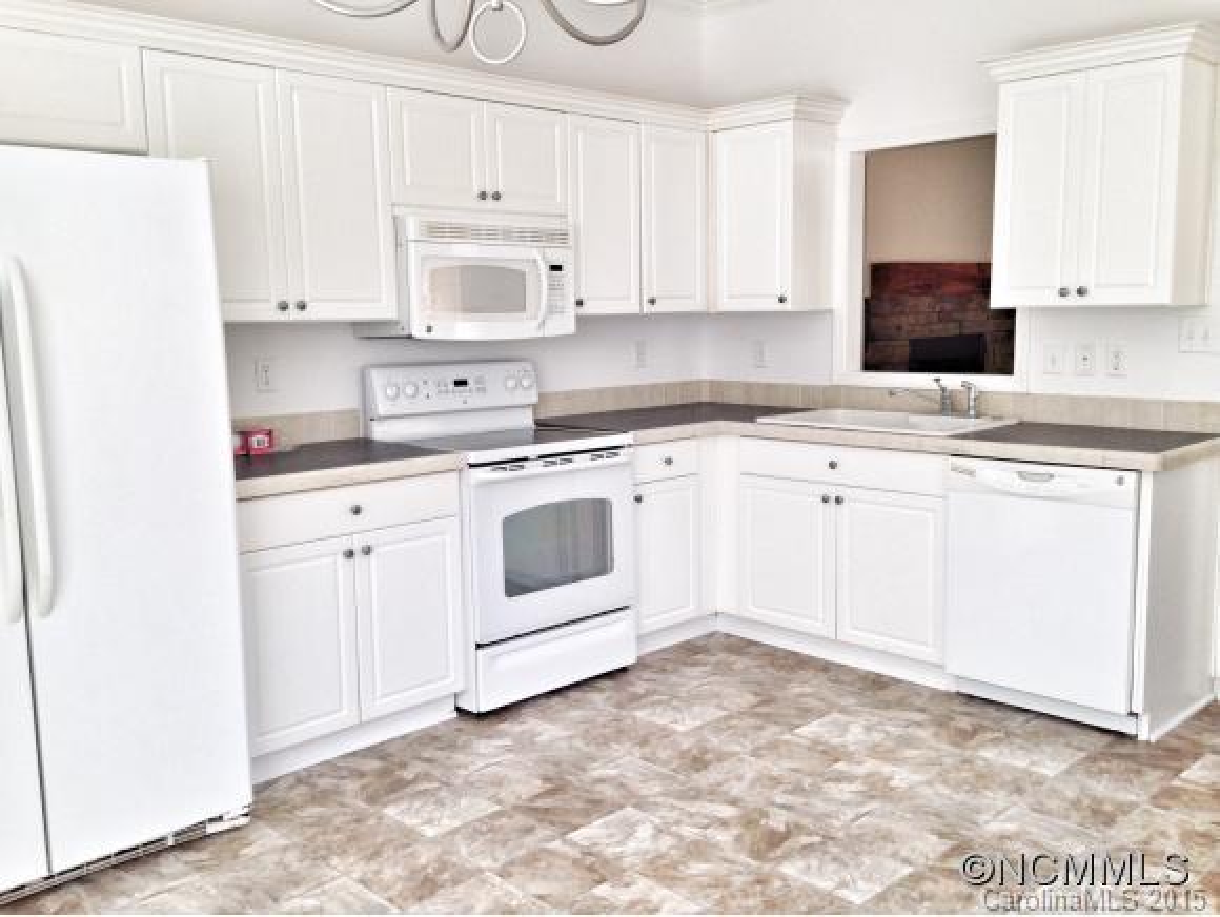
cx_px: 610
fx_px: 1164
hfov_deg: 55.3
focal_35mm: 33
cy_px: 458
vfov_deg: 43.0
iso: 64
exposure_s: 1/60
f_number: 2.4
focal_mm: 4.12
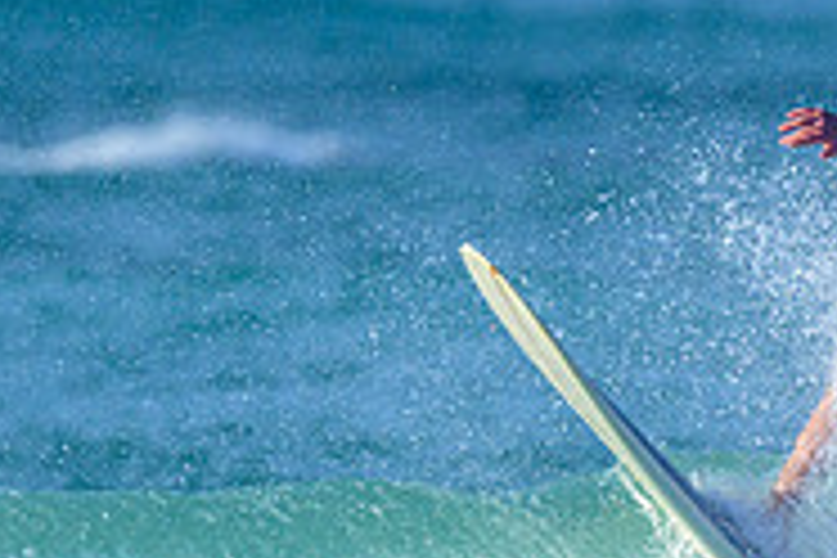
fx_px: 79625
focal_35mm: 3425
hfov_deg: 0.6
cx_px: 781
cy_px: 627
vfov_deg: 0.4
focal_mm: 800
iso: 360
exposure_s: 1/2000
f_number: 6.3
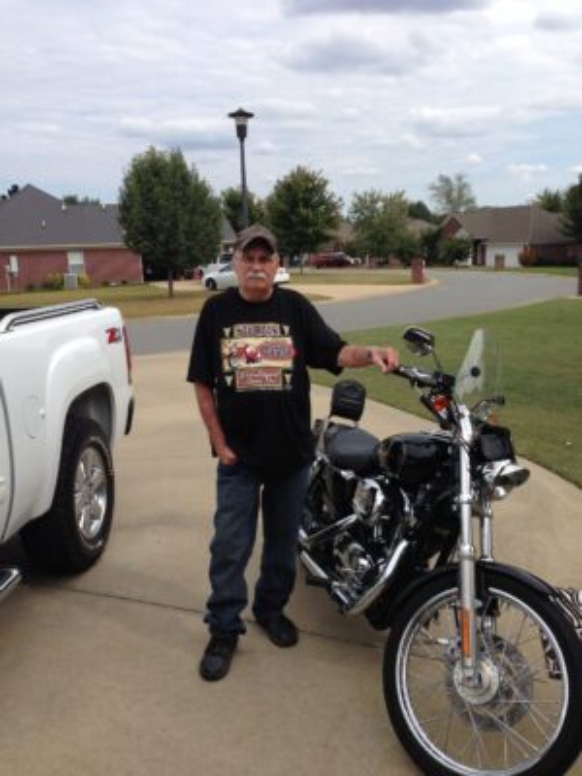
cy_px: 388
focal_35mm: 33
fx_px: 740
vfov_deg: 55.4
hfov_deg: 42.9
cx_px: 291
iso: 50
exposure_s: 1/1355
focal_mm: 4.12
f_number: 2.4
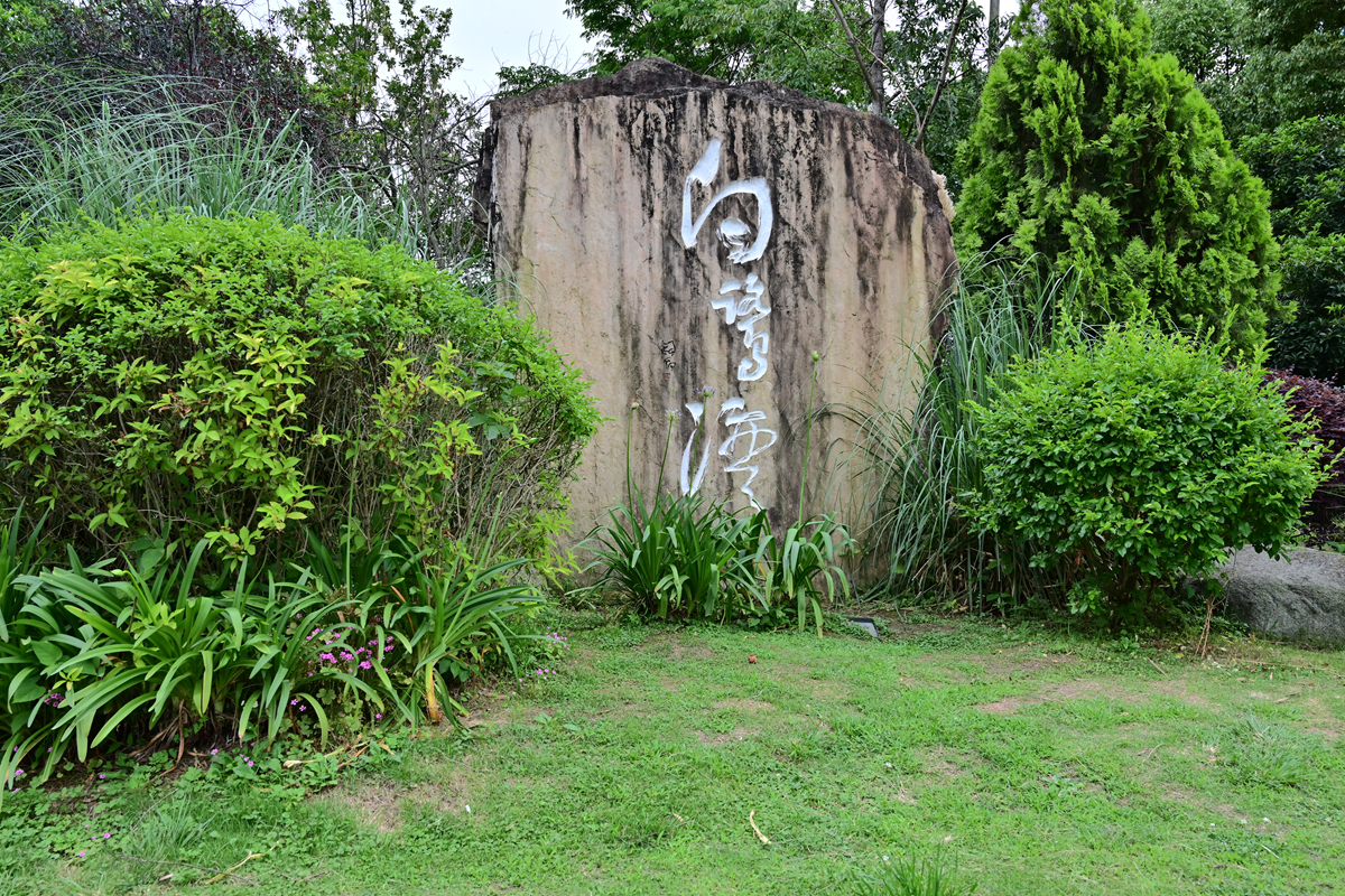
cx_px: 672
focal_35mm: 29
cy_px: 448
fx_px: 1083
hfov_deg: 63.7
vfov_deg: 45.0
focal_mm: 29
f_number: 8
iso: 500
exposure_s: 1/400
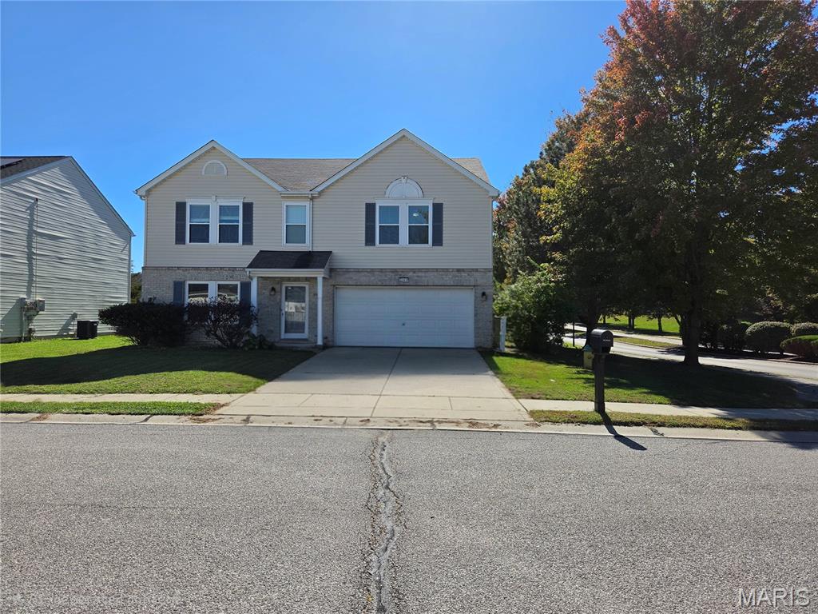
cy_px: 307
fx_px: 544
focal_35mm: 23
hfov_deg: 73.9
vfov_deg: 58.9
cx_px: 409
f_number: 1.8
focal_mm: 5.4
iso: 80
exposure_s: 1/5000
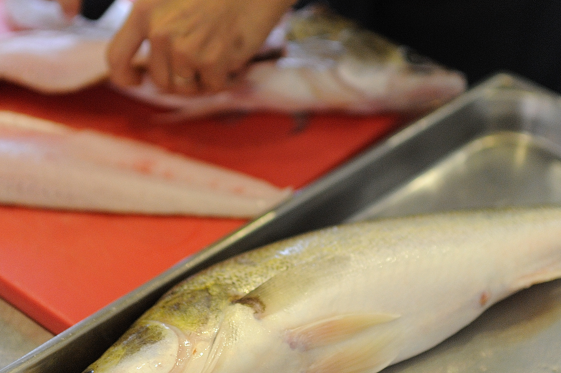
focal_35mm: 73
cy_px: 141
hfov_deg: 27.7
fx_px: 1137
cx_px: 263
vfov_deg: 18.6
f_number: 1.4
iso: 1250
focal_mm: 35
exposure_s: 1/200
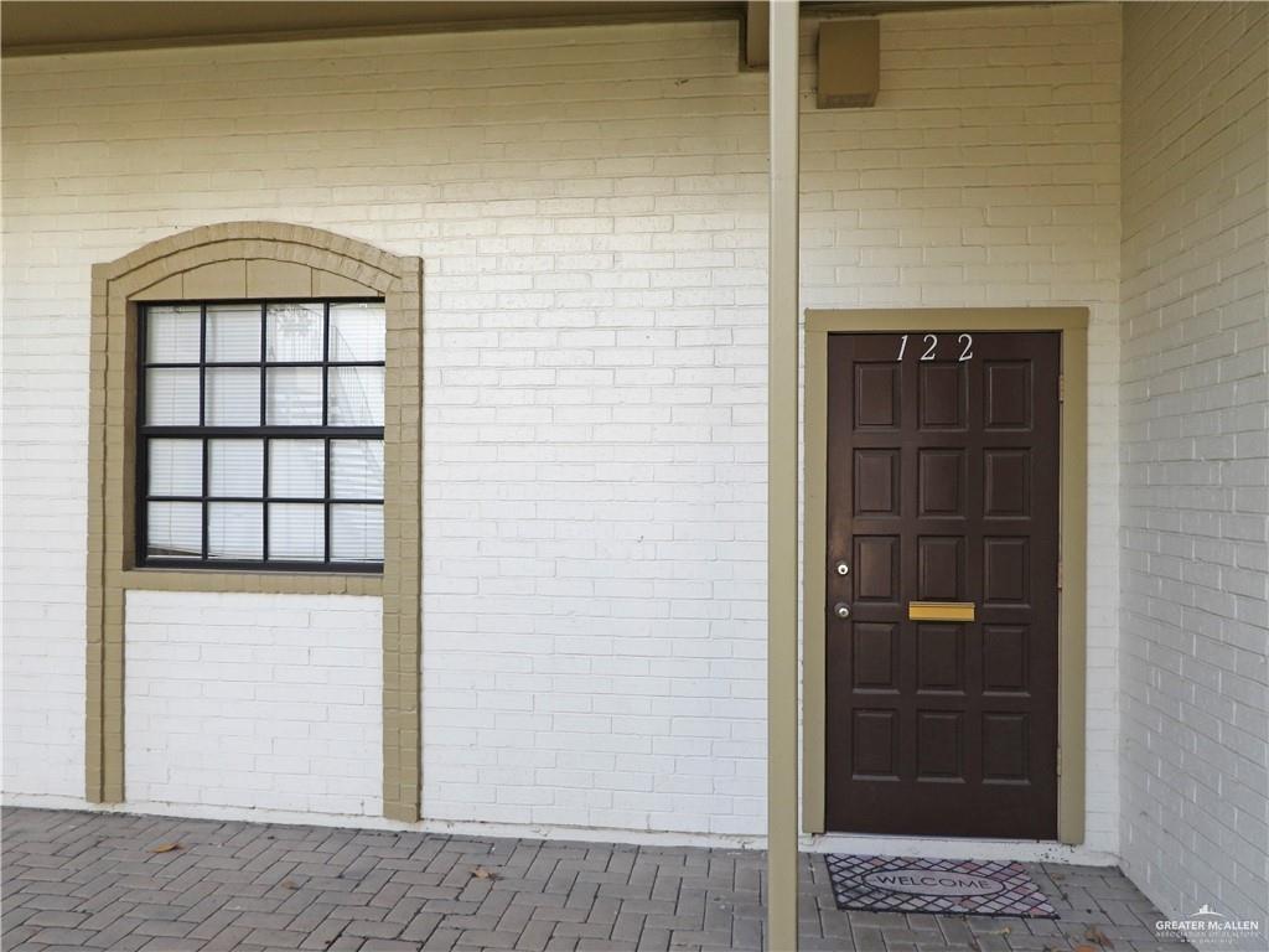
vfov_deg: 56.8
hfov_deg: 71.6
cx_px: 634
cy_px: 476
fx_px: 880
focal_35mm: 24
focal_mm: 4.3
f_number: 2.8
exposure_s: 1/160
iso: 100
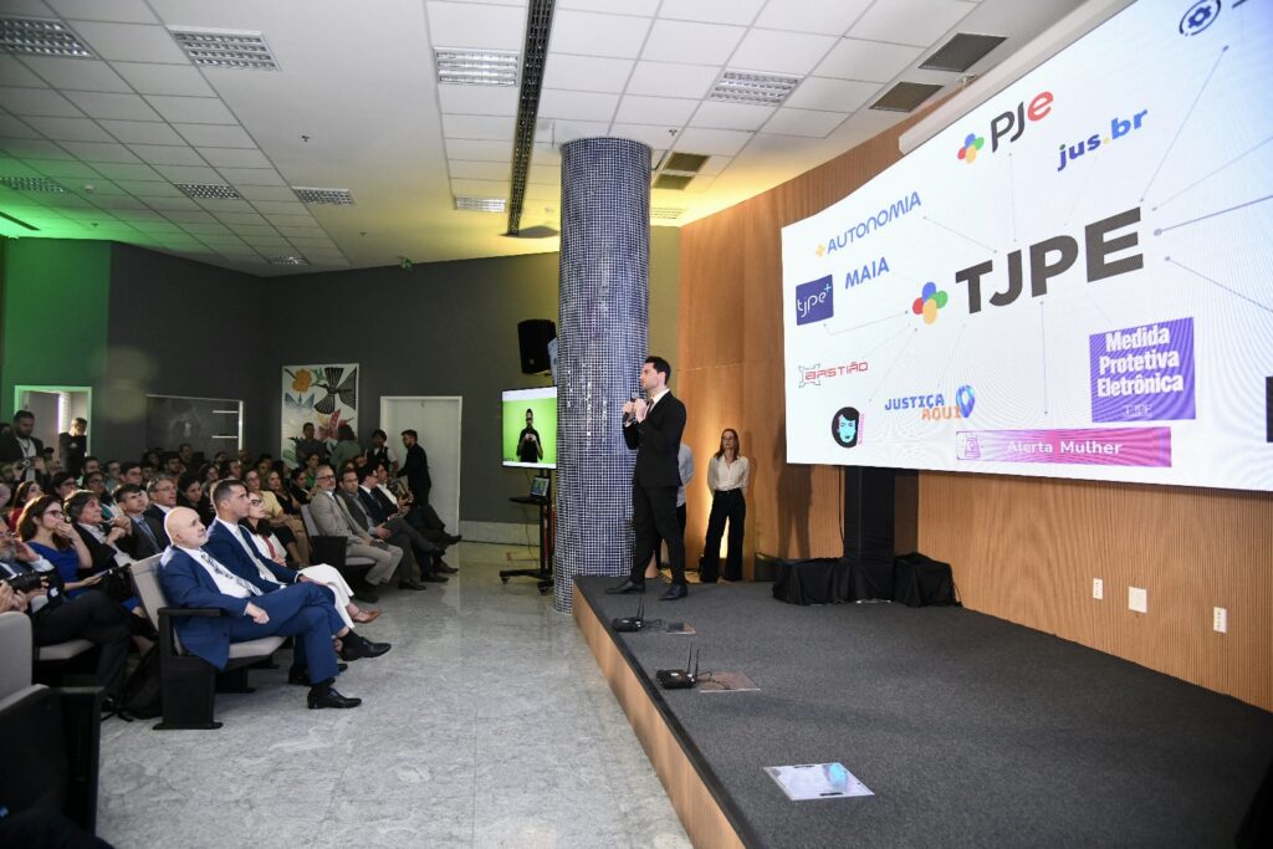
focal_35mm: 24
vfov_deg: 53.1
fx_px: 849
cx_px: 636
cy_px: 424
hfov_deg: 73.7
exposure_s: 1/125
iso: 2500
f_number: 4
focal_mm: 24
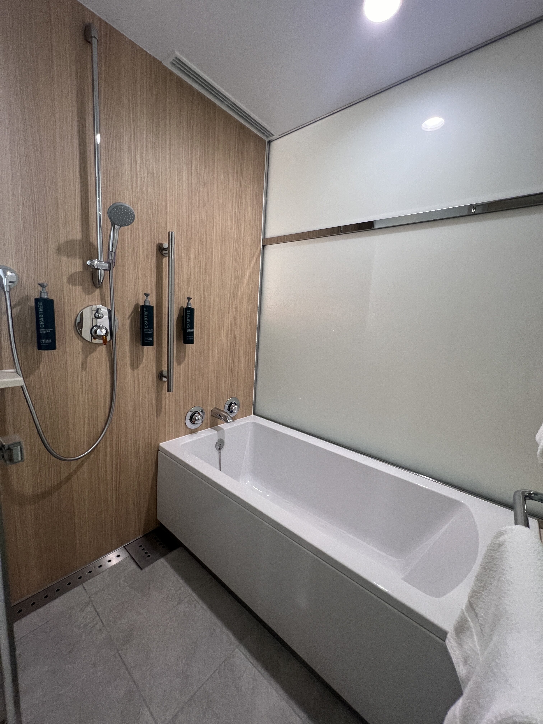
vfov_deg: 106.2
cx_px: 272
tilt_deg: -7.7
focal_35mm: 13
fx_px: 272
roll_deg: -3.0
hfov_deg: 89.9
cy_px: 362
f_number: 1.8
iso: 250
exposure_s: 1/100
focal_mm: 1.57
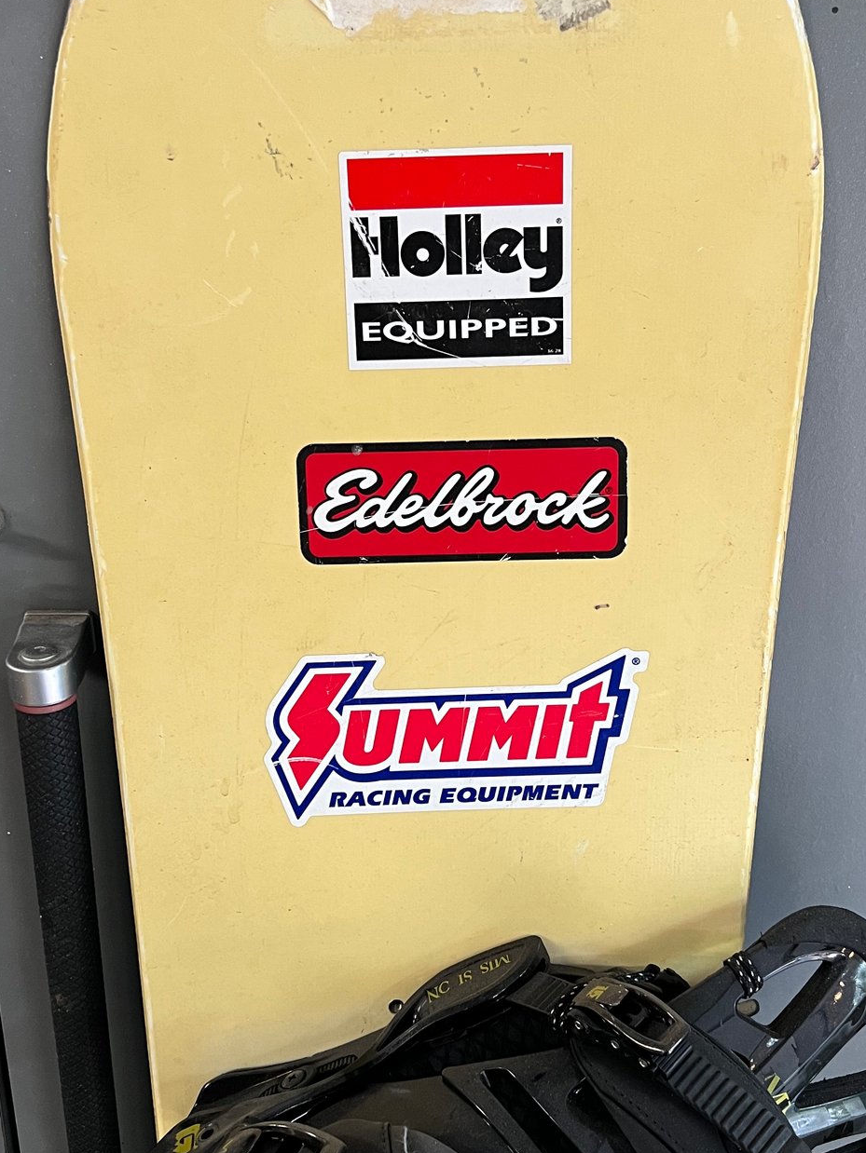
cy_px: 582
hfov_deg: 34.4
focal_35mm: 42
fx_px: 1400
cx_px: 456
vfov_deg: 44.8
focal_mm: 5.7
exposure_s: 1/60
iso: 160
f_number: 1.5
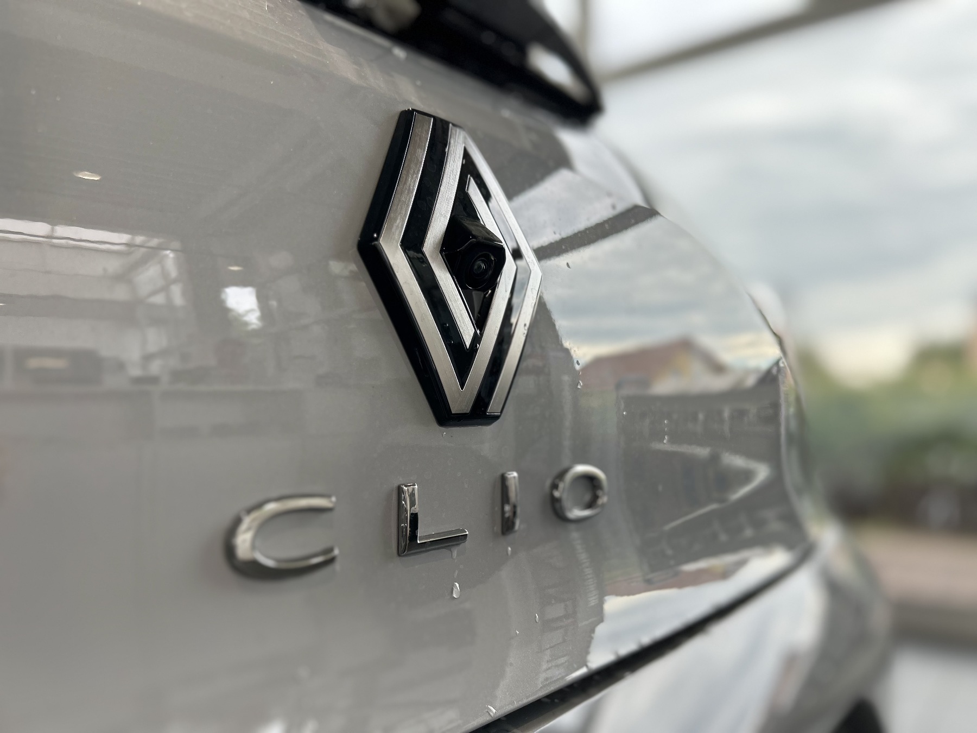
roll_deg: +0.3
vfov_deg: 53.1
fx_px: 734
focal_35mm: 26
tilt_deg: +2.3
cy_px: 366
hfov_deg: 67.3
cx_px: 488
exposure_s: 1/326
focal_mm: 5.7
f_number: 1.5
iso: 50
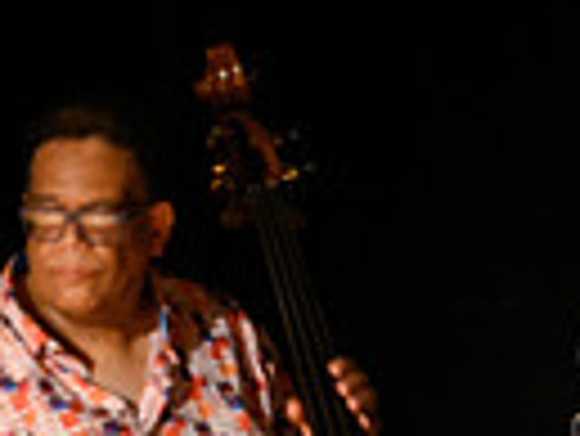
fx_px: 7597
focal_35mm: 453
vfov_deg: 3.3
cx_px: 515
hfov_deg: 4.4
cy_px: 953
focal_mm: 135
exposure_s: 1/30
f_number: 8
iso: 8000
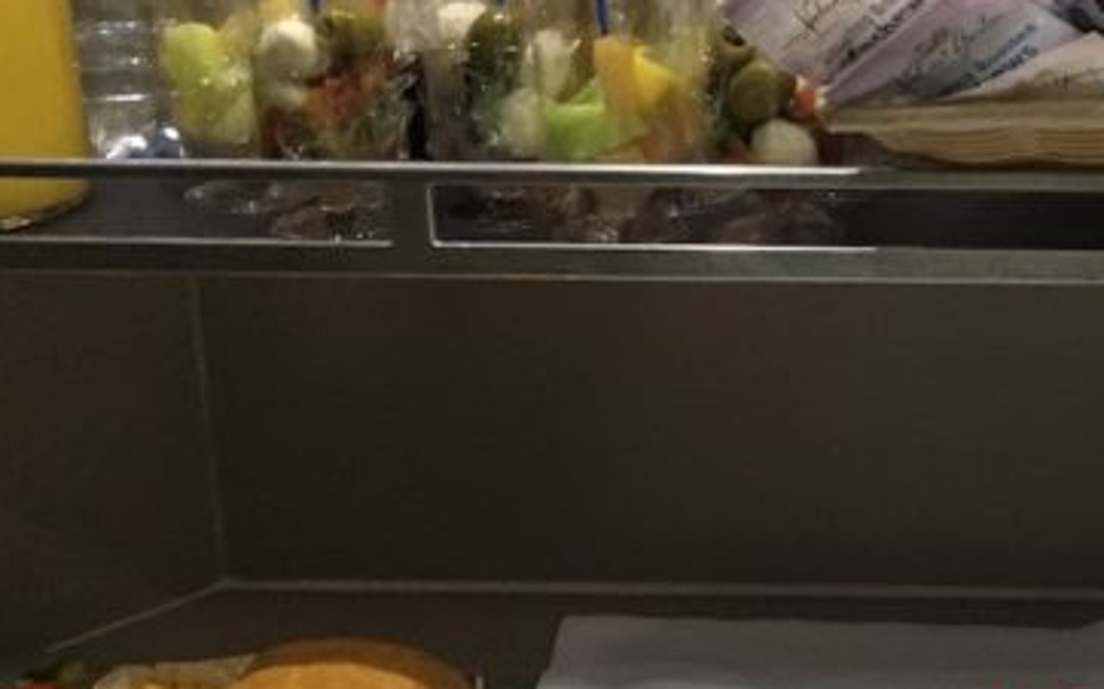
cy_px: 238
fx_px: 2617
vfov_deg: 15.0
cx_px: 1327
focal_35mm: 87
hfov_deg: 22.0
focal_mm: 4.15
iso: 200
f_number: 2.2
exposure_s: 1/20
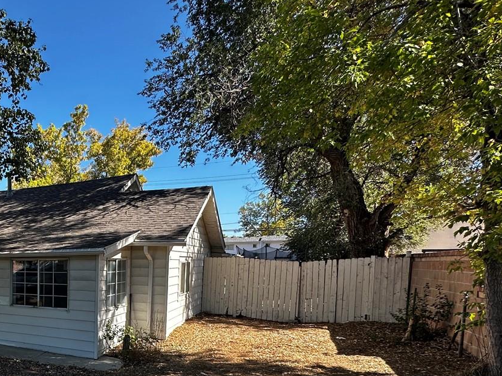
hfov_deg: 56.1
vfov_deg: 48.8
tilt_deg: -3.9
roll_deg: -0.5
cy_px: 293
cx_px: 47
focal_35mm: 27
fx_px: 391
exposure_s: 1/424
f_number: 2.2
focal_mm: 2.22
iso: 40
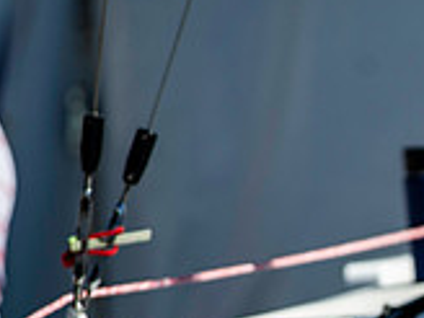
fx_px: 8305
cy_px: 401
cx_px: 579
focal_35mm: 678
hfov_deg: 2.9
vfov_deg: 2.2
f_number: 4
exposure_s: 1/3200
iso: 320
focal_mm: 200
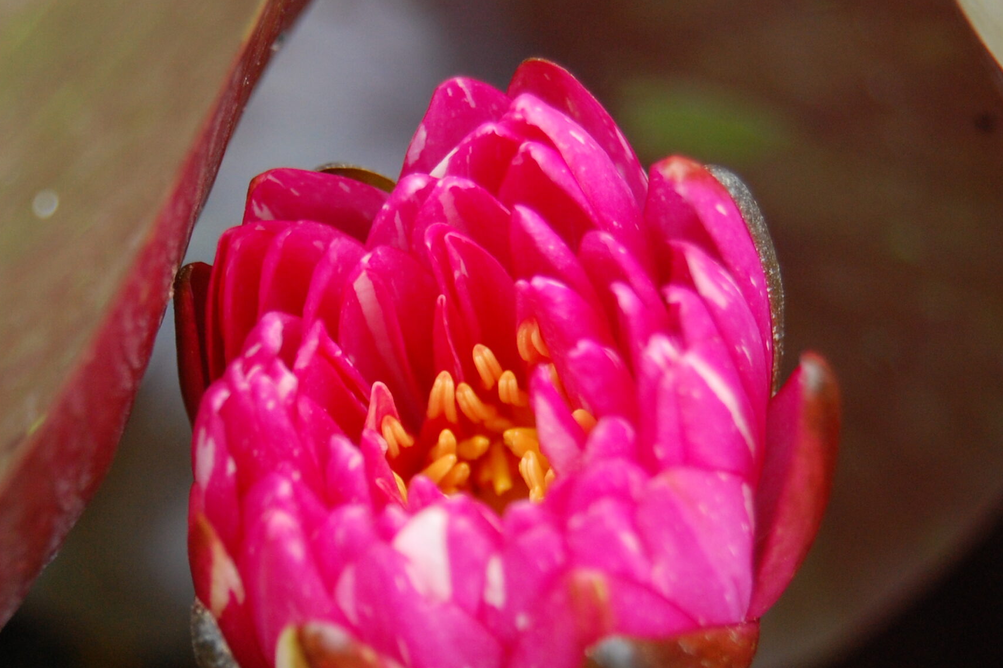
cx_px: 365
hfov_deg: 16.7
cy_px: 420
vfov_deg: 11.2
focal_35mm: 123
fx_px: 3420
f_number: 5.6
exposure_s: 1/80
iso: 800
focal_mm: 55
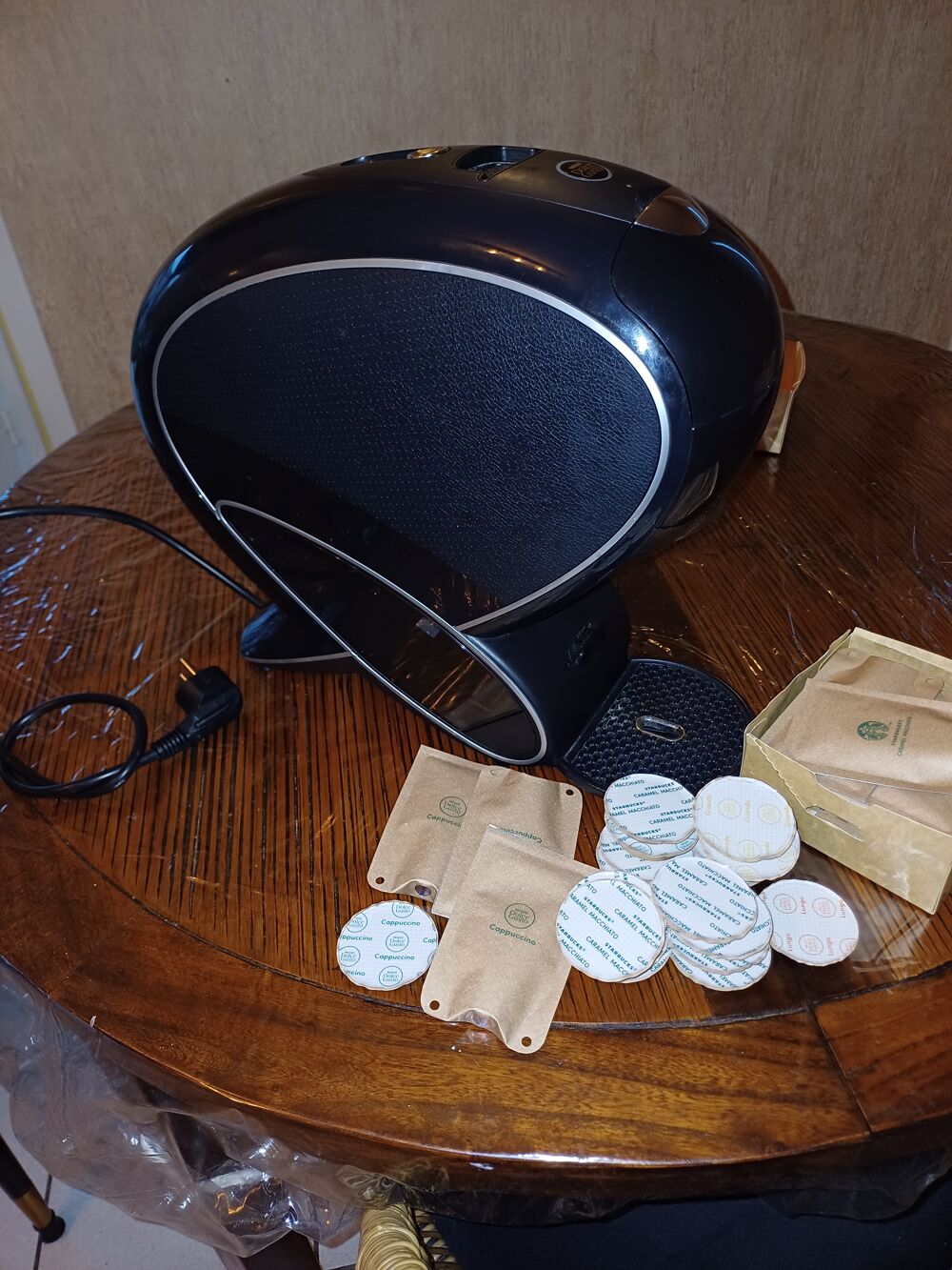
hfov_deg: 54.9
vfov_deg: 69.4
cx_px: 476
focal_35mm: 25
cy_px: 635
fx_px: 917
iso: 200
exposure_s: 1/50
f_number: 1.8
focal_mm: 4.65
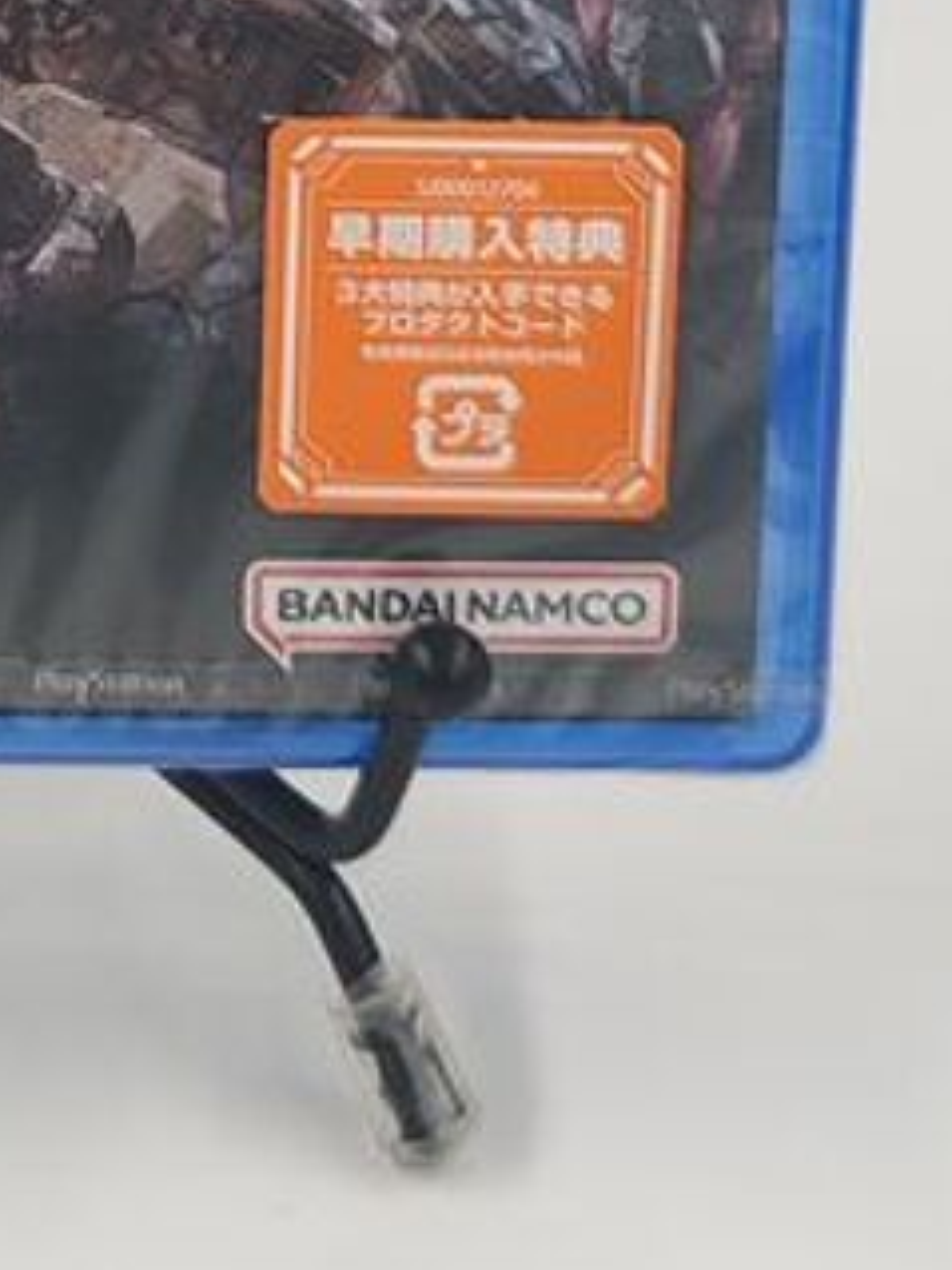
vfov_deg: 16.6
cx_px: -199
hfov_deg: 12.8
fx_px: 4146
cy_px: -324
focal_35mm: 113
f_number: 1.9
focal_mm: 6.12
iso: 400
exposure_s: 1/100
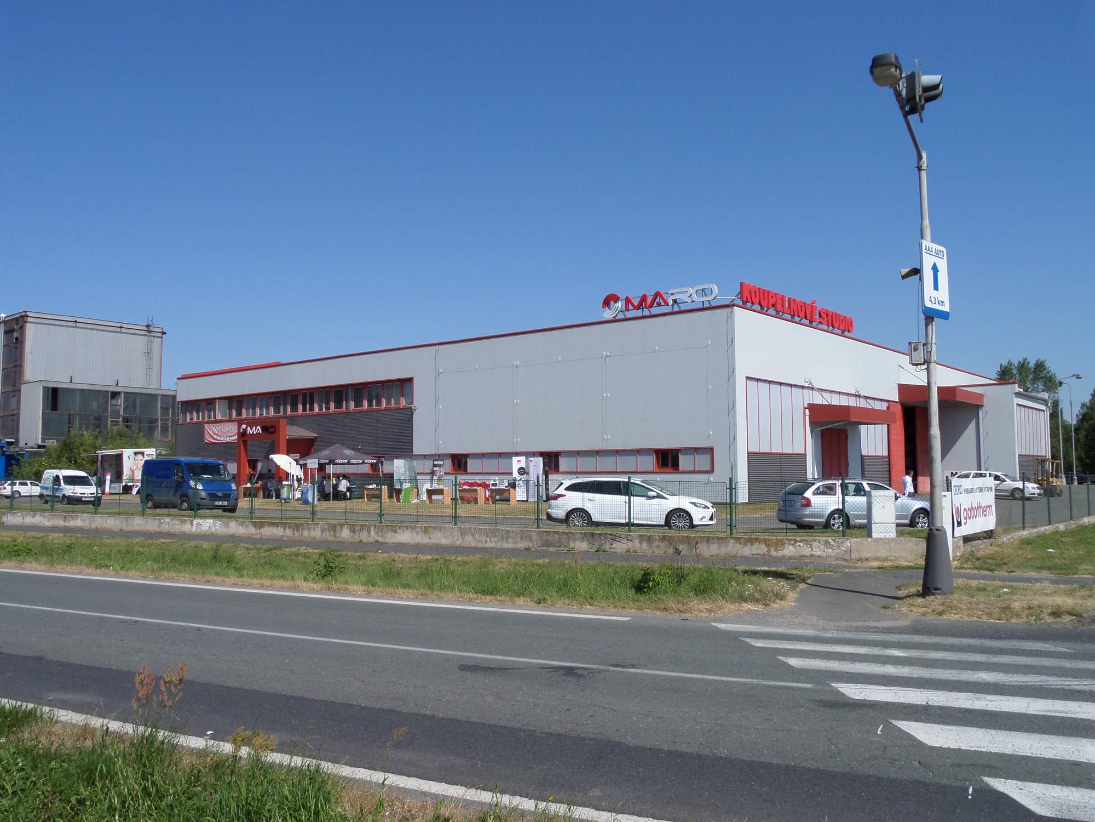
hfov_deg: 56.8
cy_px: 411
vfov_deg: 44.2
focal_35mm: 32
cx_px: 548
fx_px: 1012
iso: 80
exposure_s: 1/750
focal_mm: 5.3
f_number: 5
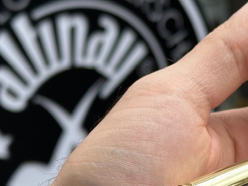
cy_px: 175
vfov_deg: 11.1
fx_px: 952
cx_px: 181
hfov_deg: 14.8
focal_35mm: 133
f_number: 1.78
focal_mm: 6.86
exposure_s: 1/1433
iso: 64
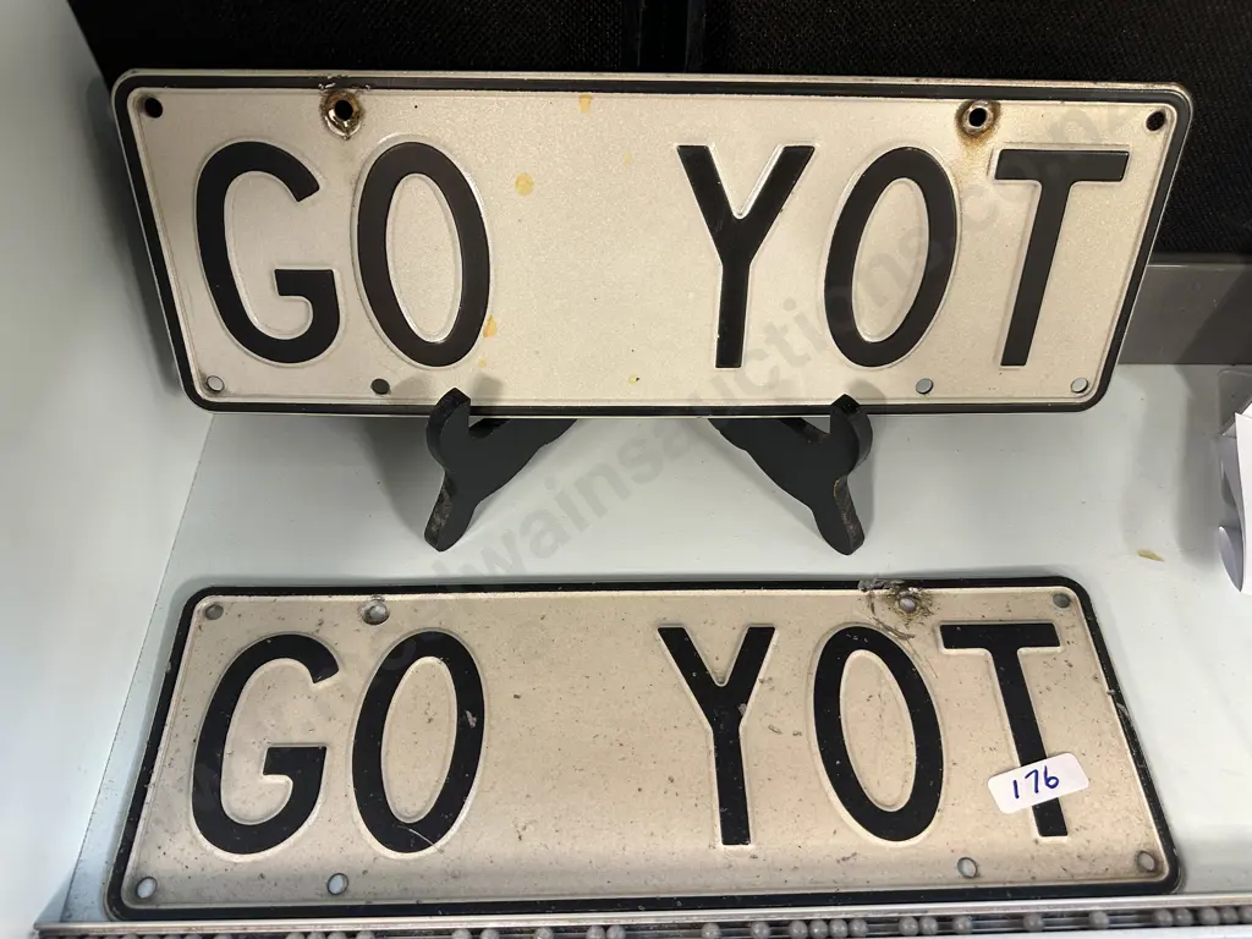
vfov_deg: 56.8
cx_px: 626
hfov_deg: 71.6
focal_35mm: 24
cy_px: 470
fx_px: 868
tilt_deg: -54.7
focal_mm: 6.86
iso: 250
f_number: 1.78
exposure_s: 1/50
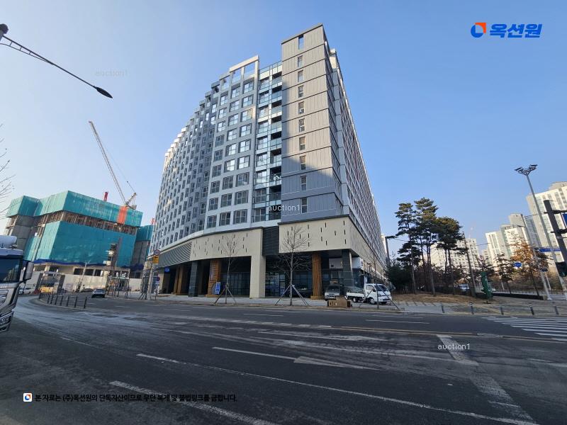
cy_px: 212
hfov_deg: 106.2
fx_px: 213
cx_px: 284
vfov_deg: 89.9
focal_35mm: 13
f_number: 2.2
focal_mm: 2.2
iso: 50
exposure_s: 1/1406
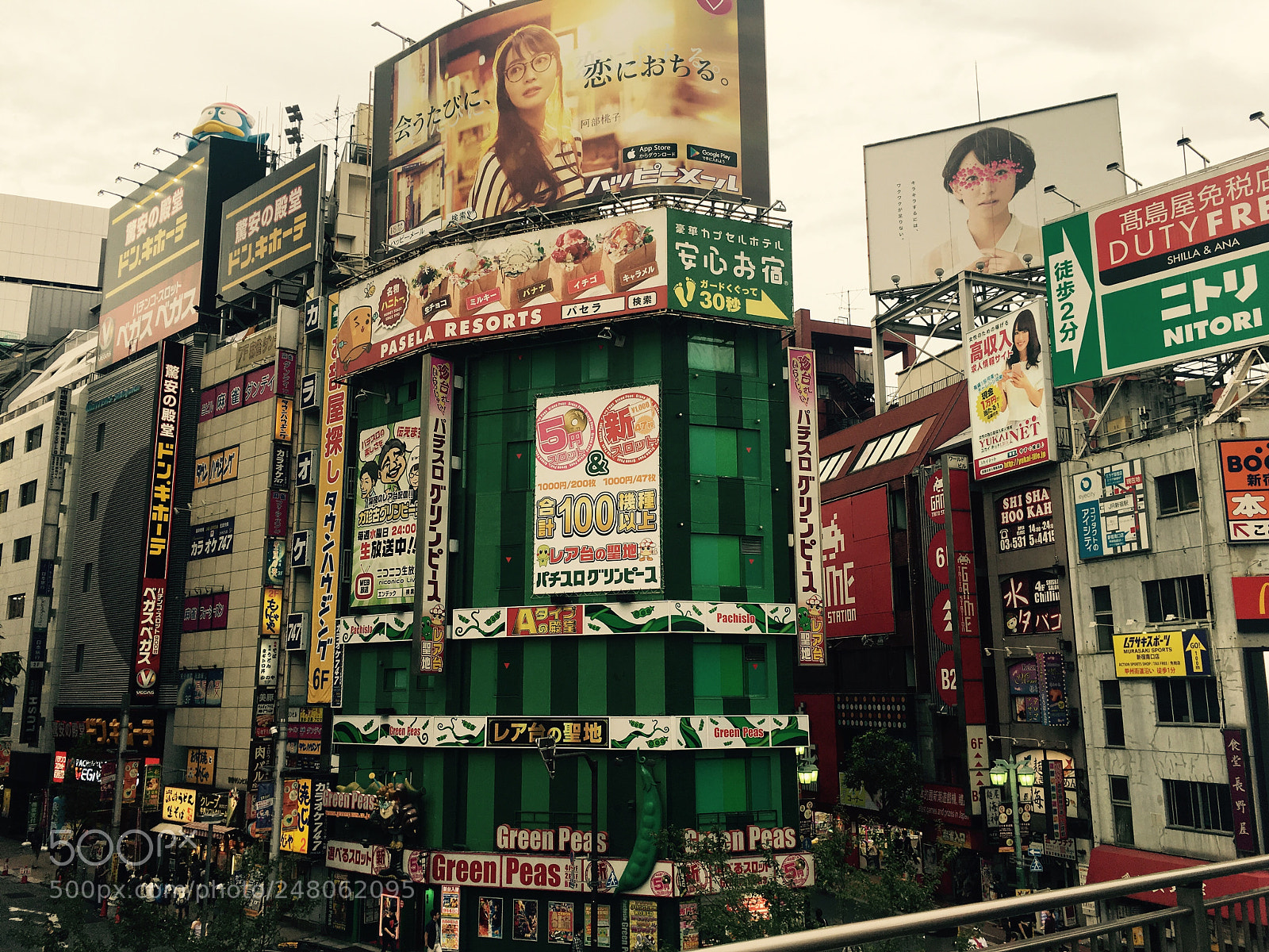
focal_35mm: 29
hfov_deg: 61.7
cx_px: 634
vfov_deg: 48.2
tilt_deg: +11.6
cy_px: 476
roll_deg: -1.7
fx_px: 1063
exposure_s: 1/306
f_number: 2.2
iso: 25
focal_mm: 4.15
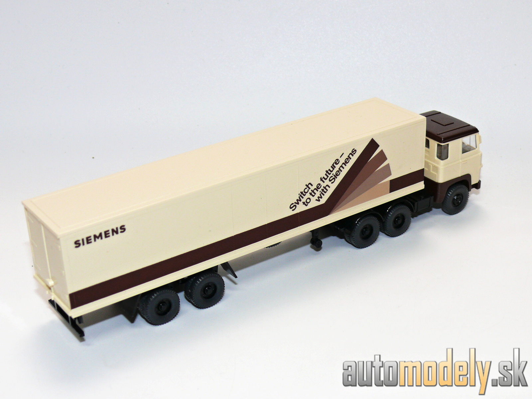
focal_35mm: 61
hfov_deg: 31.7
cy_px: 200
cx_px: 266
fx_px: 937
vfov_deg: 24.0
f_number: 4
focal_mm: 10.1
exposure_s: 1/30
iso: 100
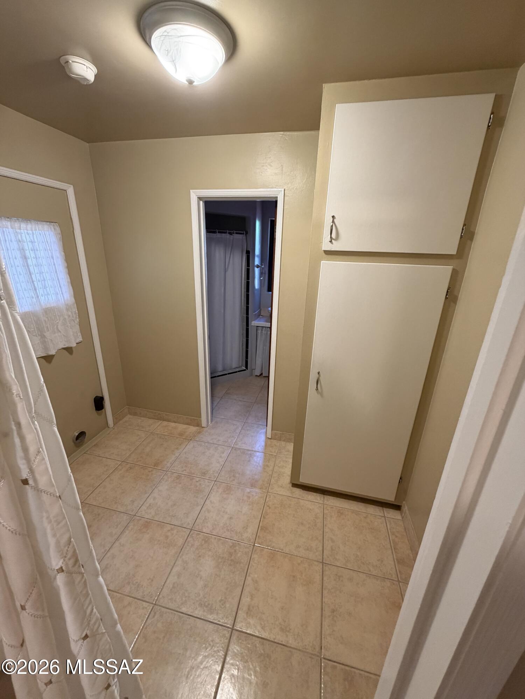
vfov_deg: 102.1
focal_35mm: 14
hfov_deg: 85.7
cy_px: 350
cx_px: 262
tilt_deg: -18.3
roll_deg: -0.7
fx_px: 283
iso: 320
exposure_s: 1/60
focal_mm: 2.22
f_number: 2.2
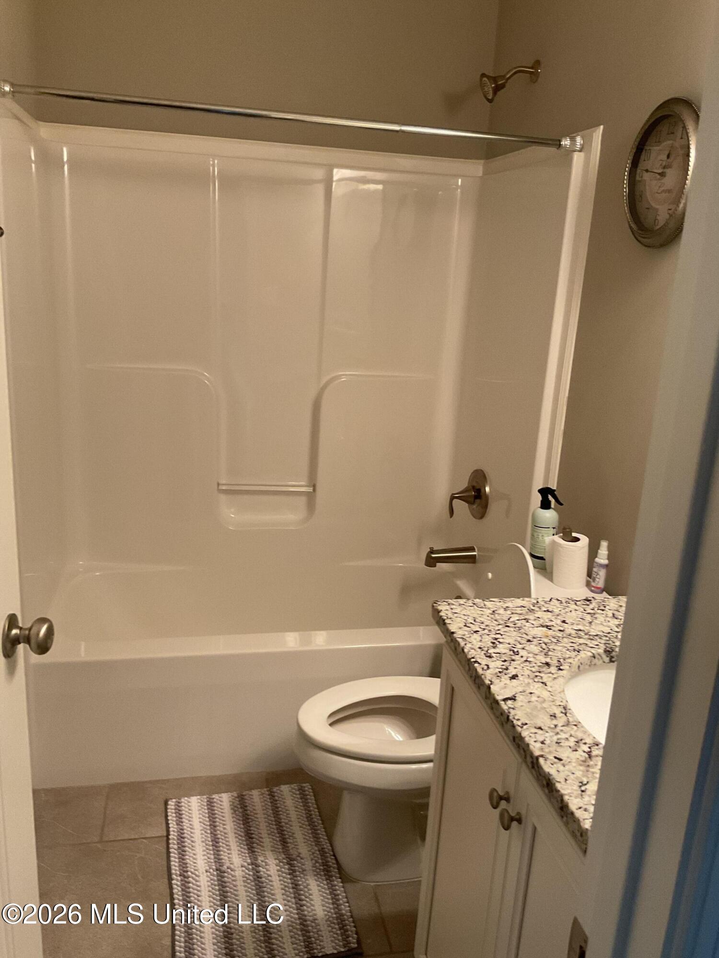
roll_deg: -4.4
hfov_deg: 48.2
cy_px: 479
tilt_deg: -18.1
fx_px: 803
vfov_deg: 61.7
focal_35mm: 29
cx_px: 360
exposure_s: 1/60
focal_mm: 3
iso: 160
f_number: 1.8
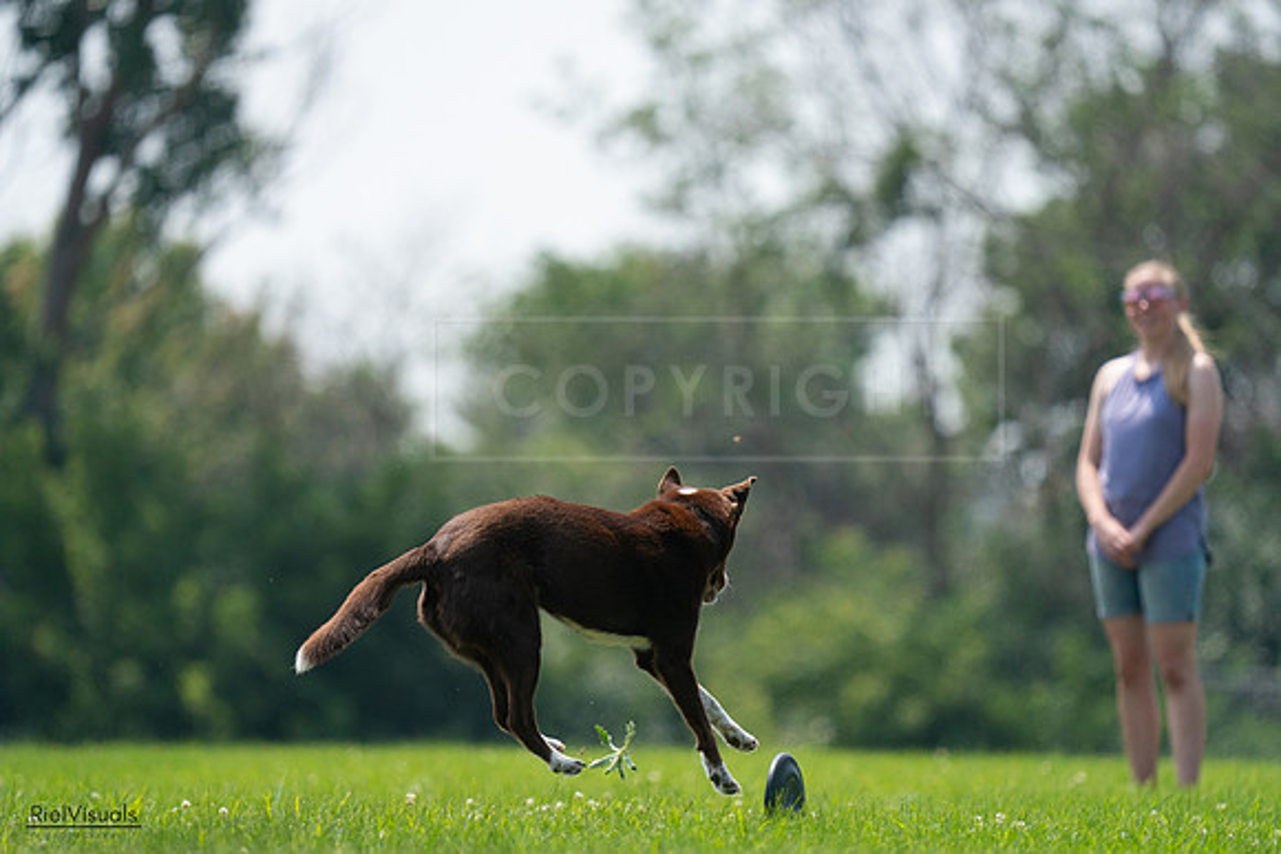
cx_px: 640
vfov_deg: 3.0
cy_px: 427
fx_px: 16336
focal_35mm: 459
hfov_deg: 4.5
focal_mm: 459
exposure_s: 1/4000
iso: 1250
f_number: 6.3
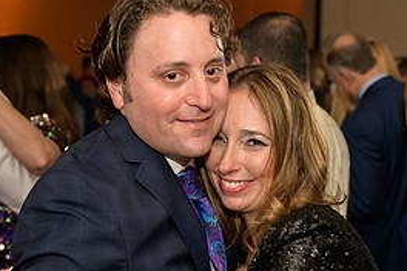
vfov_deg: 17.7
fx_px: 870
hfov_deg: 26.3
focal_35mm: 77
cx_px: 239
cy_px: 172
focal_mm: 35
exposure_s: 1/125
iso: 1600
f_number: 3.2
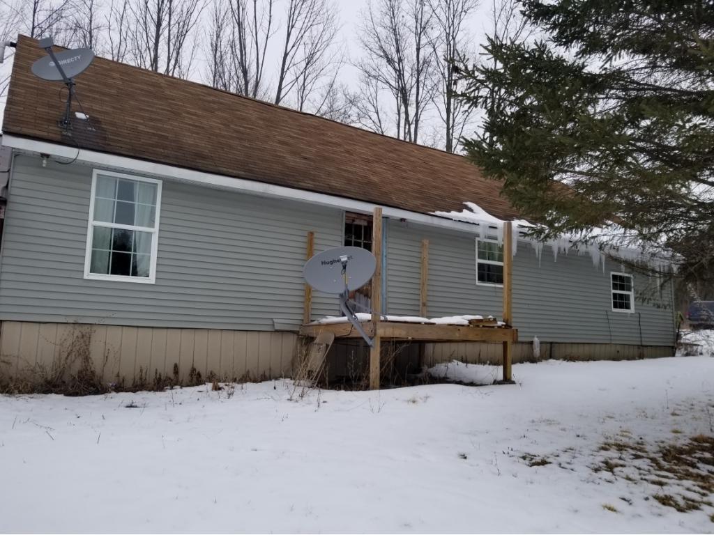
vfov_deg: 53.1
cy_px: 268
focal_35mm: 26
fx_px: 536
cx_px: 357
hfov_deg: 67.3
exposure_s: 1/1144
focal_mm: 4.25
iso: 50
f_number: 1.7
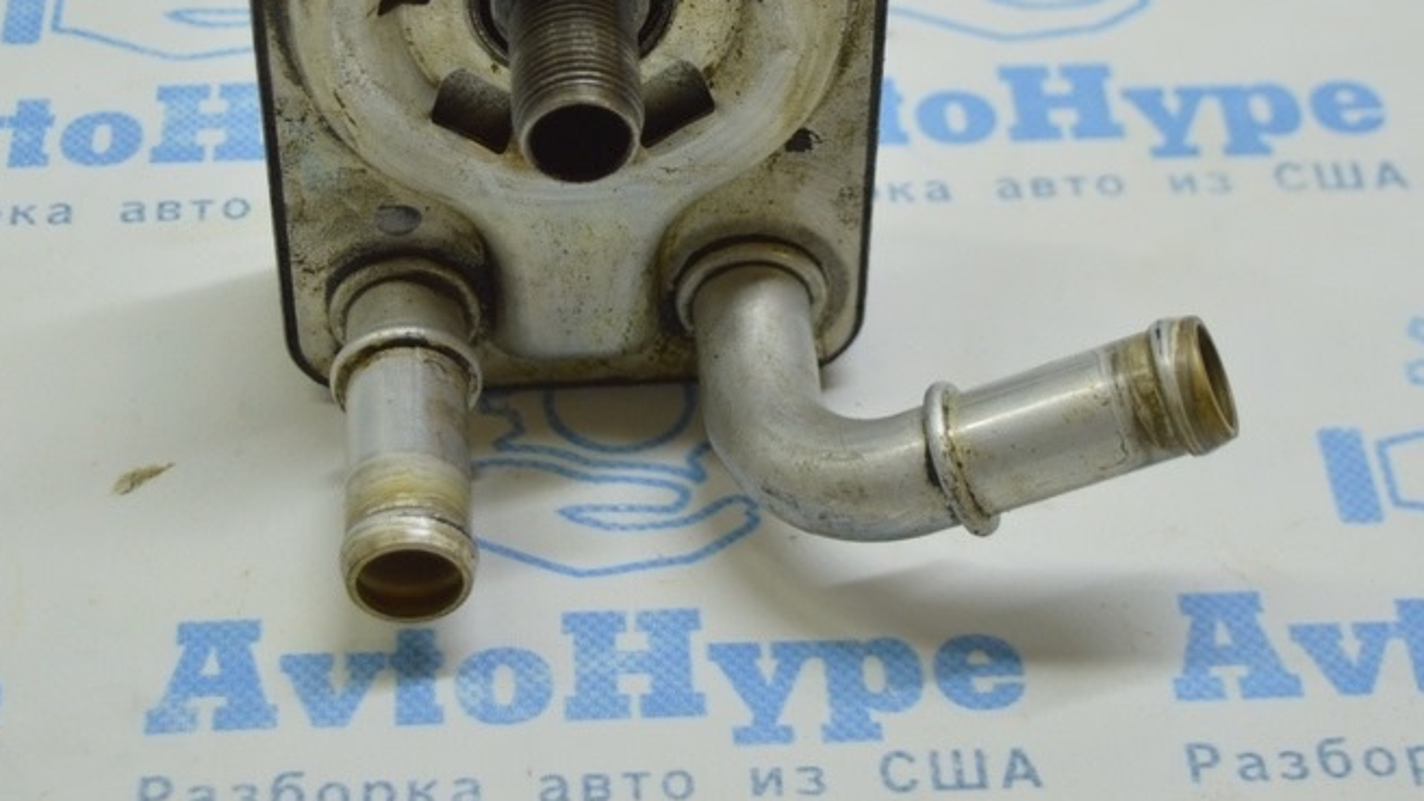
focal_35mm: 86
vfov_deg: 14.0
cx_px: 627
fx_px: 3240
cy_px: 155
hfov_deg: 24.8
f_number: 4.5
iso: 400
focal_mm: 35
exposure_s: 1/60
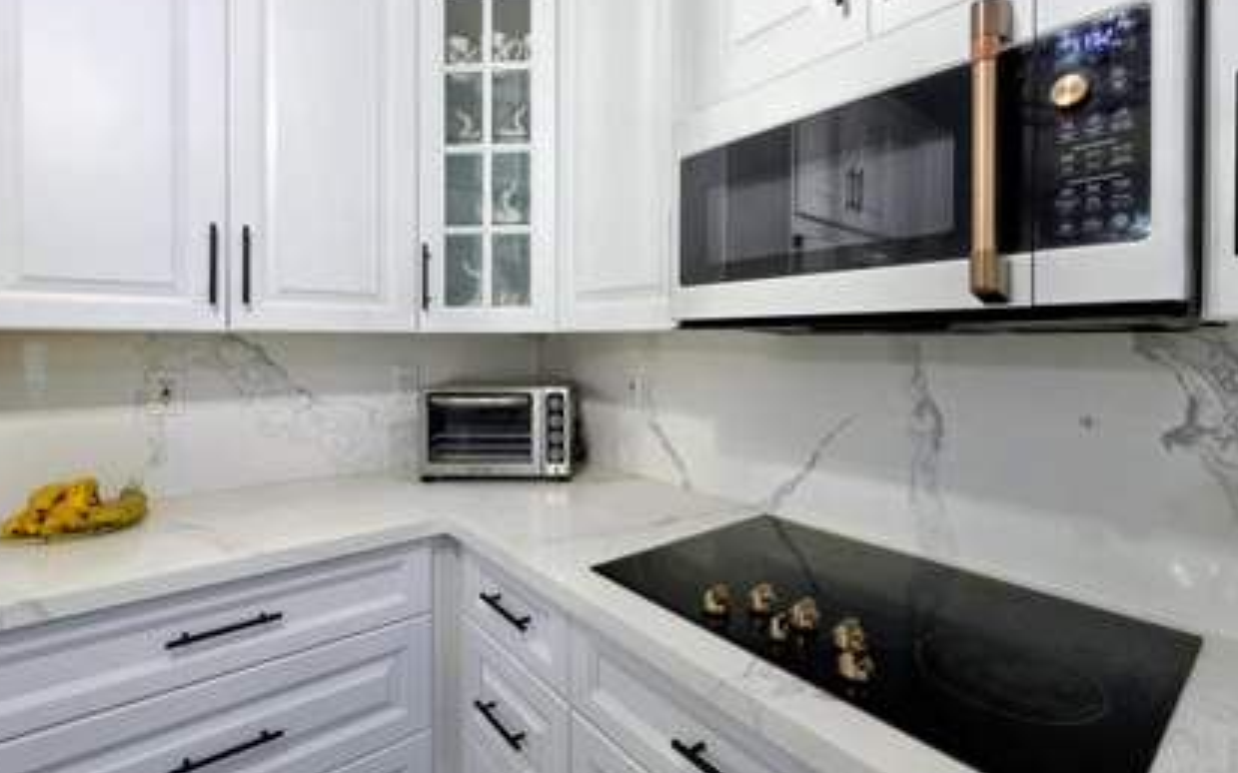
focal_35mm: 16
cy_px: 352
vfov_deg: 71.1
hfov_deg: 97.8
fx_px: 540
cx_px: 623
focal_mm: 2.2
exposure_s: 1/120
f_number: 1.9
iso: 250
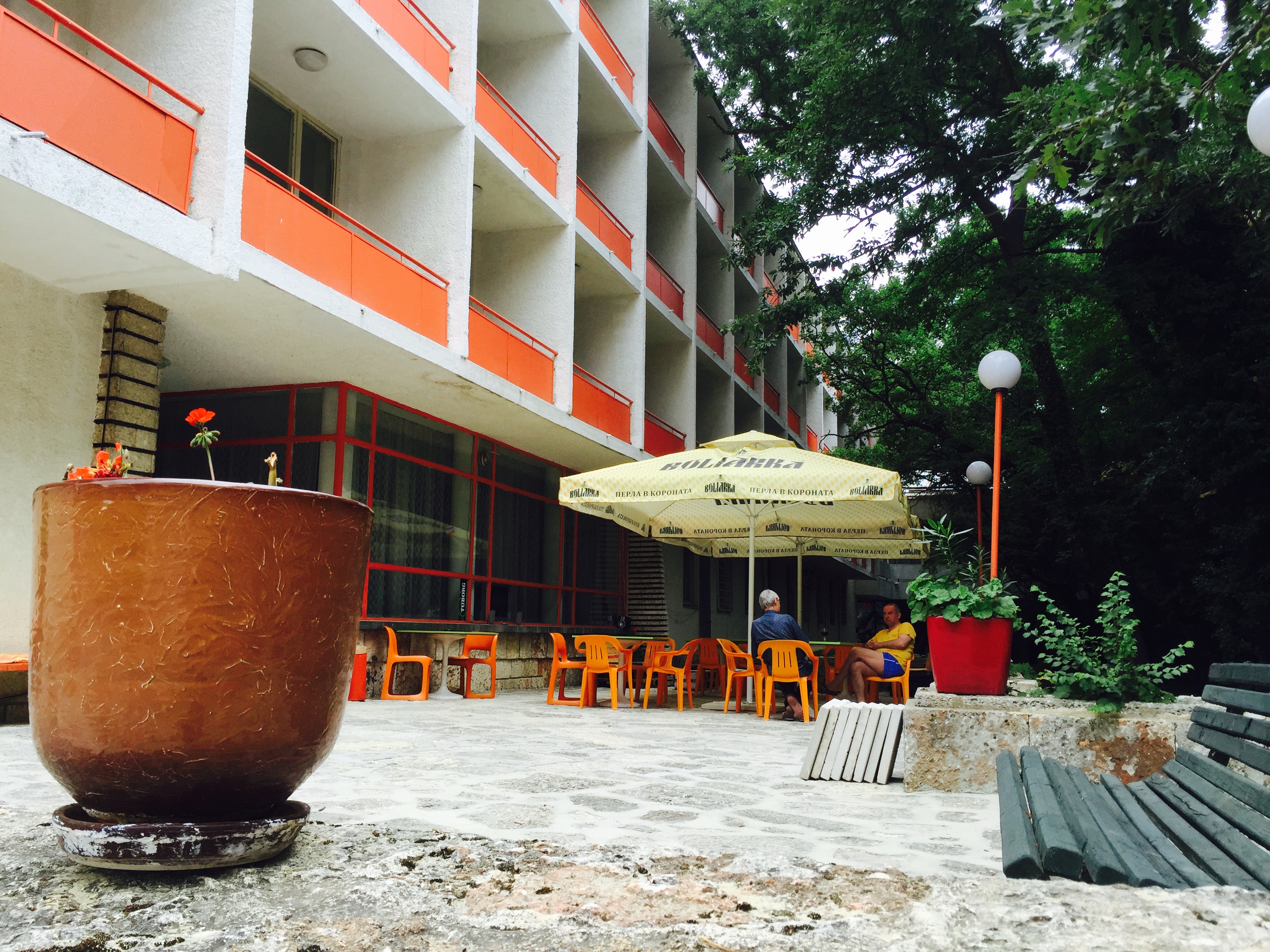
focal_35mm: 29
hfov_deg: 61.7
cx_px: 635
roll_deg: -2.2
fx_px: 1064
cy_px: 476
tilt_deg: +7.7
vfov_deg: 48.2
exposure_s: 1/501
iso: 32
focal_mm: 4.15
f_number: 2.2
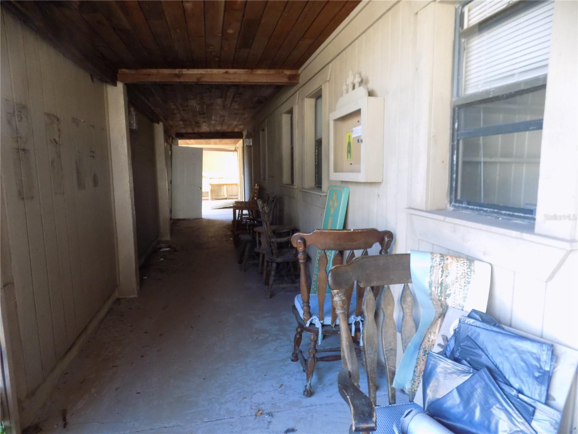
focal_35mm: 23
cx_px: 289
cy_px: 217
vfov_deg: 58.9
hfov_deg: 73.9
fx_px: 384
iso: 250
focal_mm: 4
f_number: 3.1
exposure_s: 1/30
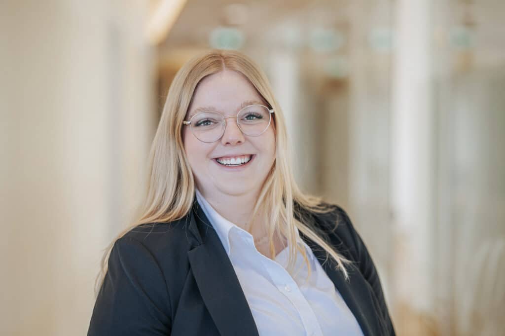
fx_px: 1191
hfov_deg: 23.9
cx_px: 252
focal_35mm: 85
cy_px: 168
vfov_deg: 16.0
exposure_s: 1/250
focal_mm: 85
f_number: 2.2
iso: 320
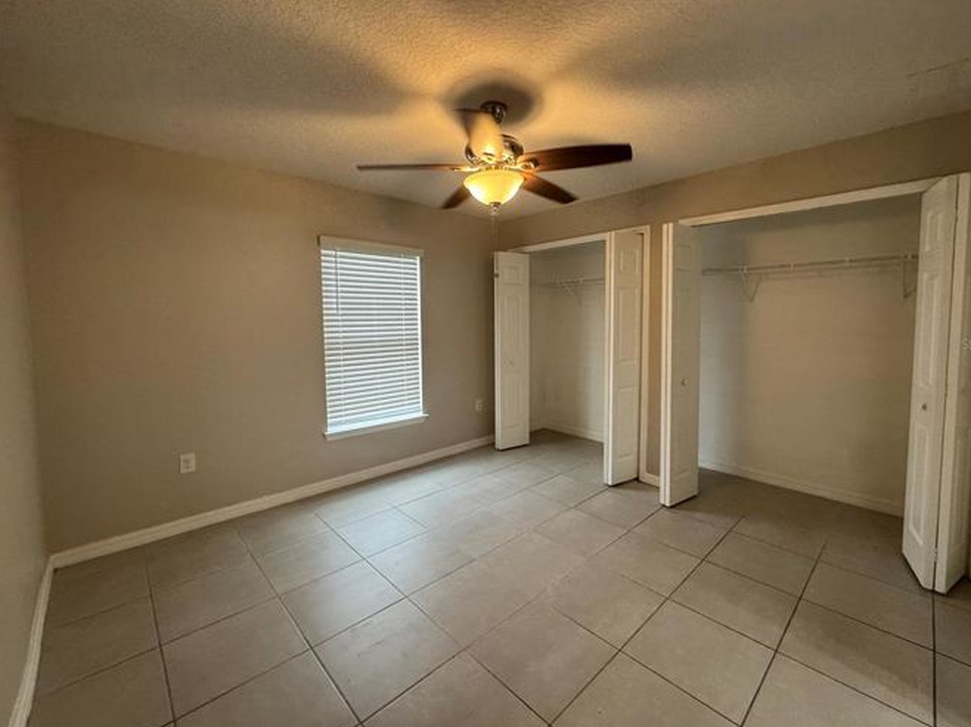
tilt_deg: -3.1
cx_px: 502
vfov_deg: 81.6
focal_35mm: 15
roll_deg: +0.8
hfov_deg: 98.2
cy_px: 344
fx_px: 421
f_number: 2.2
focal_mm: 2.22
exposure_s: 1/120
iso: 320
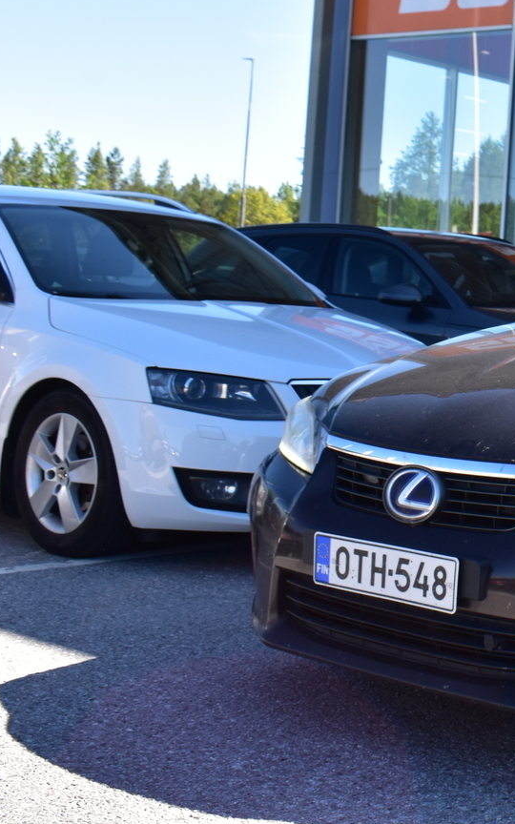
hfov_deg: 17.8
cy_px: 319
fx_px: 1481
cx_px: 751
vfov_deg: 31.0
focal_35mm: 66
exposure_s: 1/250
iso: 400
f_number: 9.5
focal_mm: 23
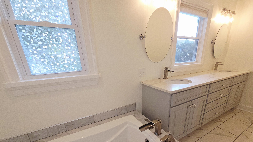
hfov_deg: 102.9
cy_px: 94
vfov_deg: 68.6
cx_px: 133
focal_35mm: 15
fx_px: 101
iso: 64
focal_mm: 2.2
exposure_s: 1/120
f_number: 2.2
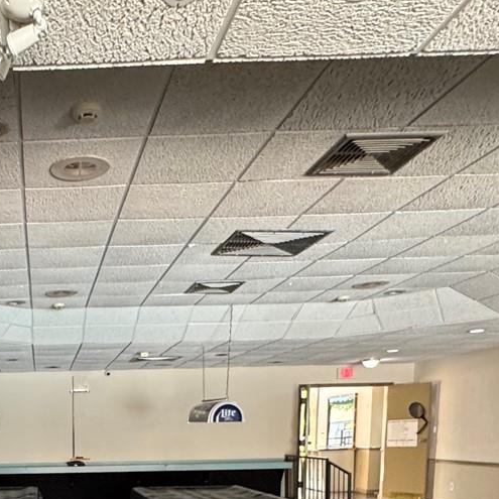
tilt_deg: -7.3
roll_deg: +0.6
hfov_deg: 38.0
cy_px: 521
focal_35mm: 40
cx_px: 17
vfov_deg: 36.7
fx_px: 652
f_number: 2.2
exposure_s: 1/60
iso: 320
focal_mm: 2.22
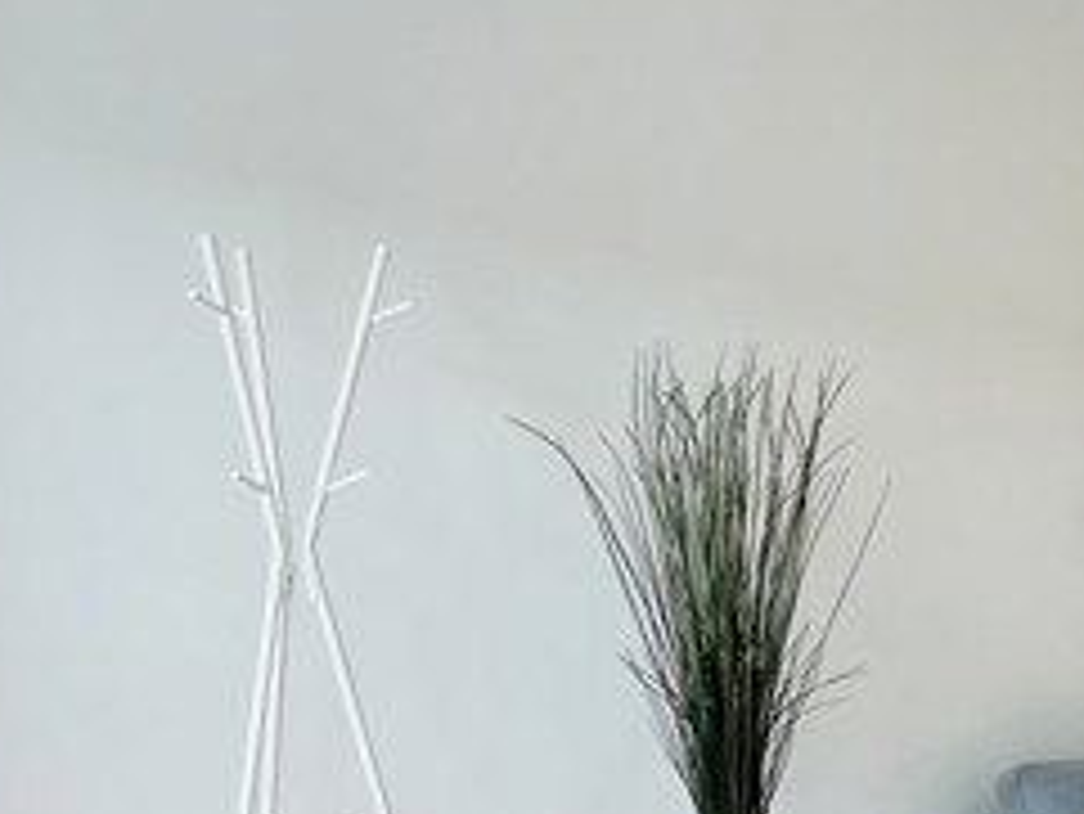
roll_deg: -0.6
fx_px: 2162
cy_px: 594
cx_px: 1372
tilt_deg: -2.9
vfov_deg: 21.2
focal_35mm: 69
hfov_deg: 24.8
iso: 80
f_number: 1.6
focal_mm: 5.1
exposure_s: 1/60
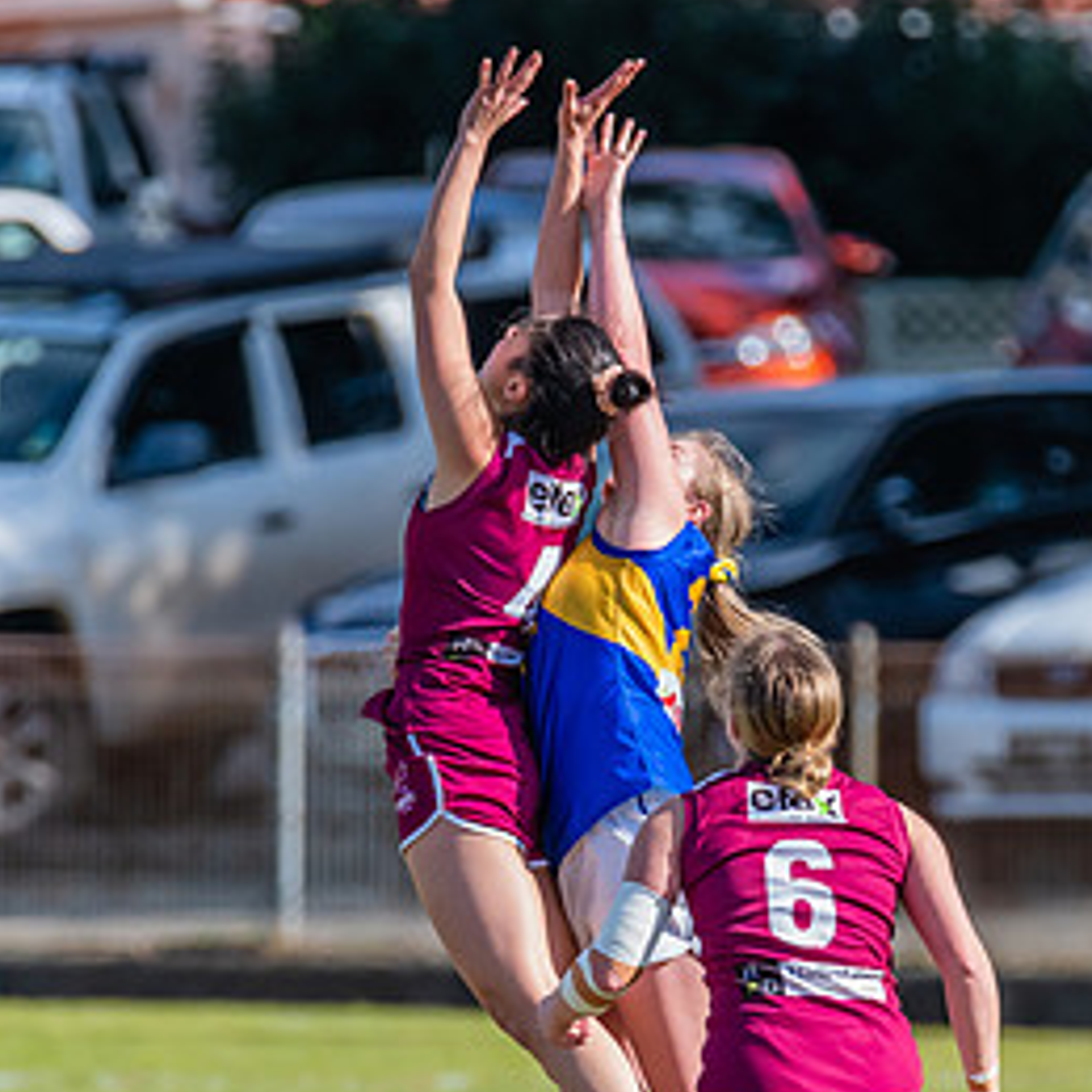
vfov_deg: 1.4
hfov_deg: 1.4
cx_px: 681
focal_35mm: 1212
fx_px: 43257
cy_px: 718
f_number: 6.3
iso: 800
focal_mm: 550
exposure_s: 1/1600
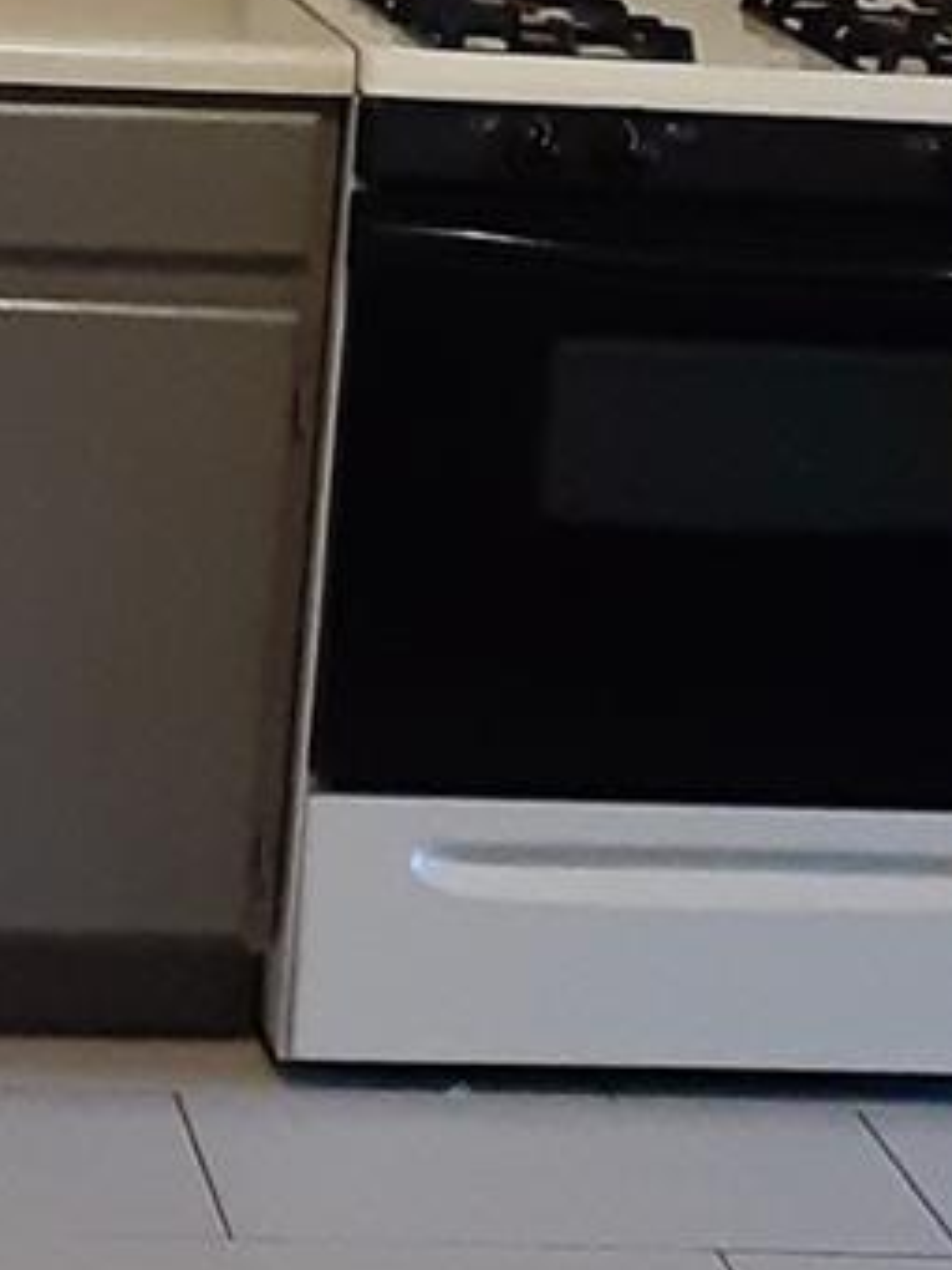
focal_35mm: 122
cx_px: 52
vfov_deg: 16.0
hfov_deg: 12.0
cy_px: 179
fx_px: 4474
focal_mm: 2.91
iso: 250
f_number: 1.9
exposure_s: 1/60
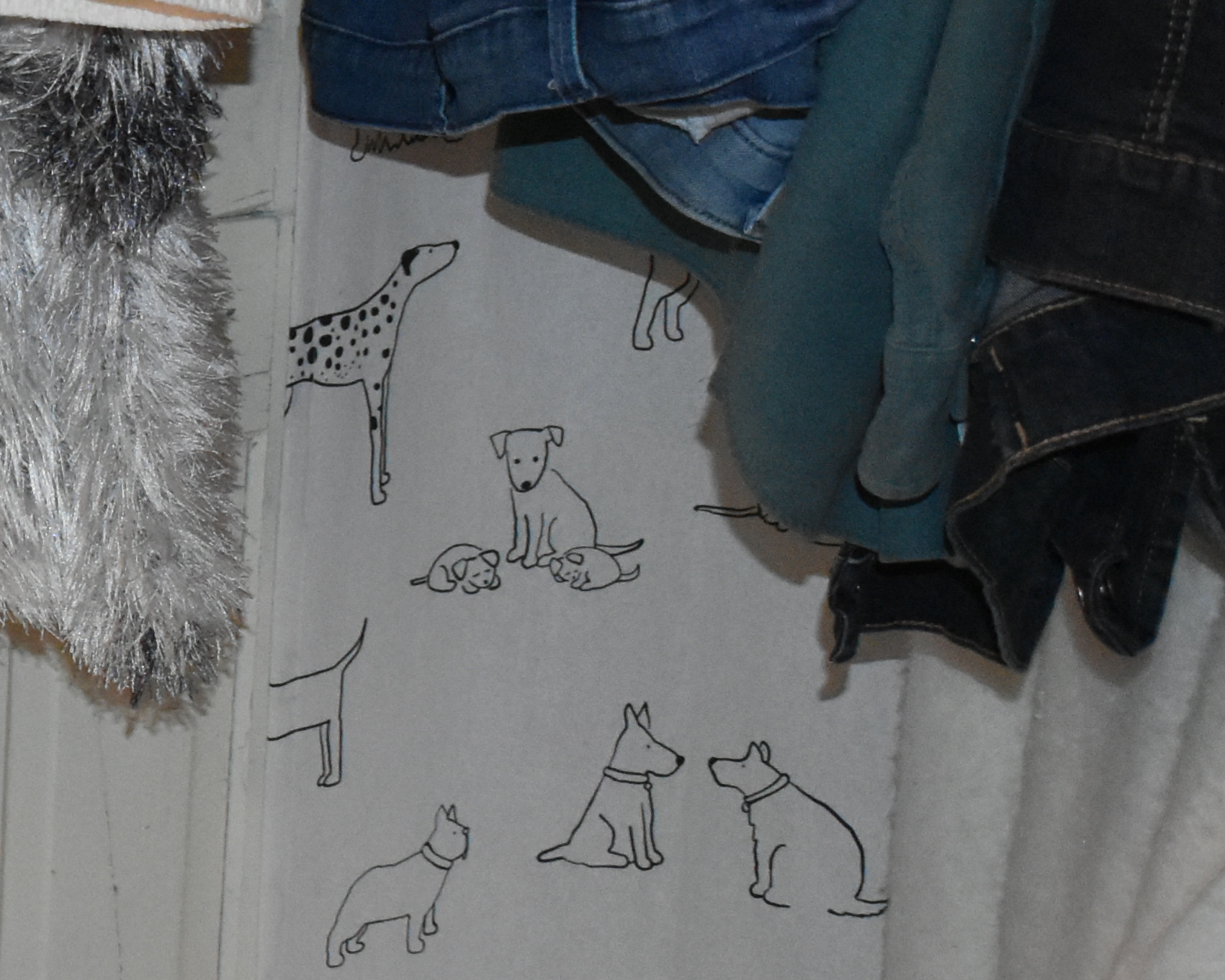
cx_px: -812
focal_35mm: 149
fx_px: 5401
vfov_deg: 10.3
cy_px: 721
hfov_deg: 12.1
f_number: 4.2
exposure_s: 1/200
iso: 2800
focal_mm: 30
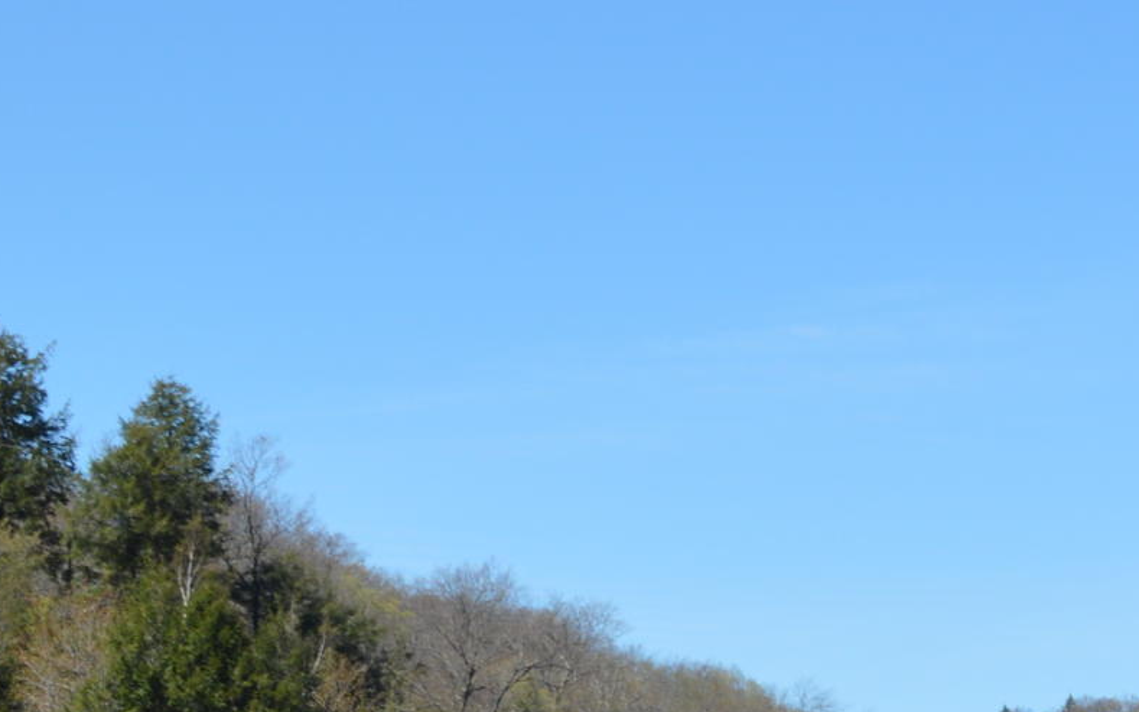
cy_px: 689
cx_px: 1428
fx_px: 4687
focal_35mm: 151
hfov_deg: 13.4
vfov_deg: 8.6
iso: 100
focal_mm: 26
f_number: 7.1
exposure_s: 1/200
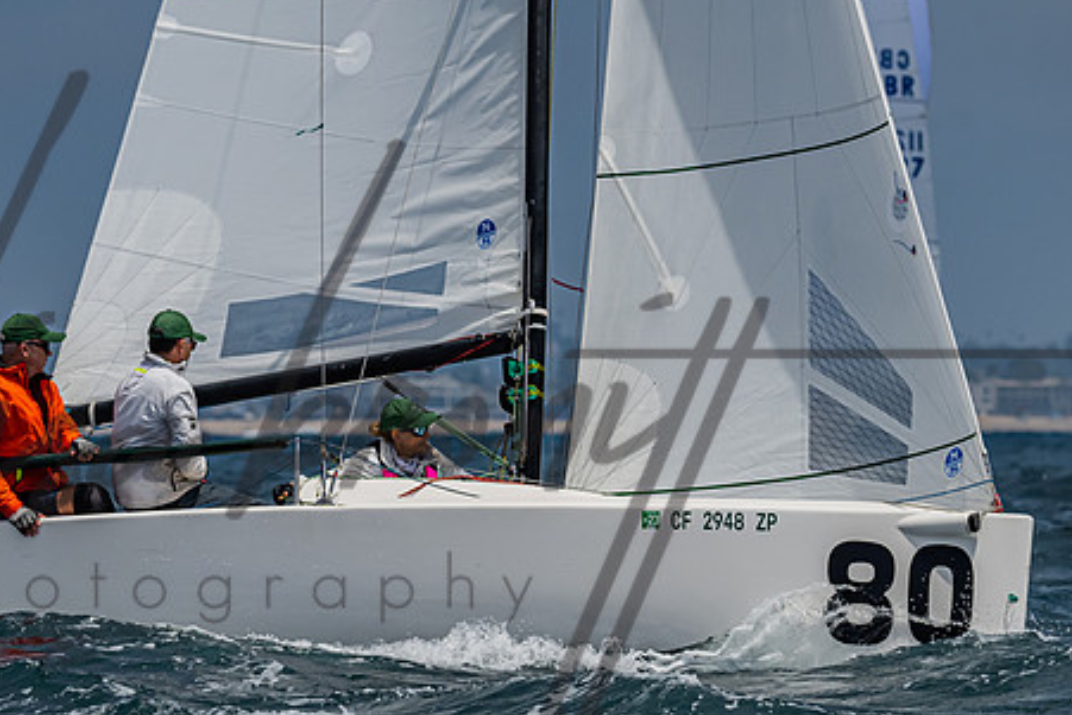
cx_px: 400
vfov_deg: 3.3
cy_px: 580
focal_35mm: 411
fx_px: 12242
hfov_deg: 5.0
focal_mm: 220
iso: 400
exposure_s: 1/4000
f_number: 6.3
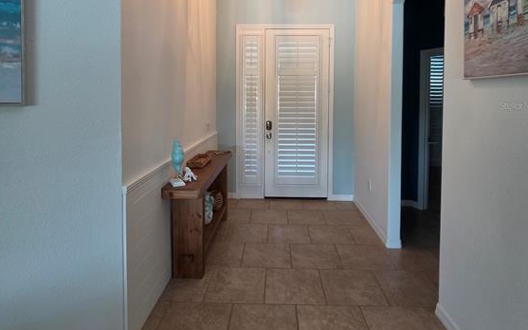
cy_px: 105
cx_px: 269
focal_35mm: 19
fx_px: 273
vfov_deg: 60.5
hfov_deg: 88.0
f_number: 2.2
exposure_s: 1/60
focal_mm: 2.2
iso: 320
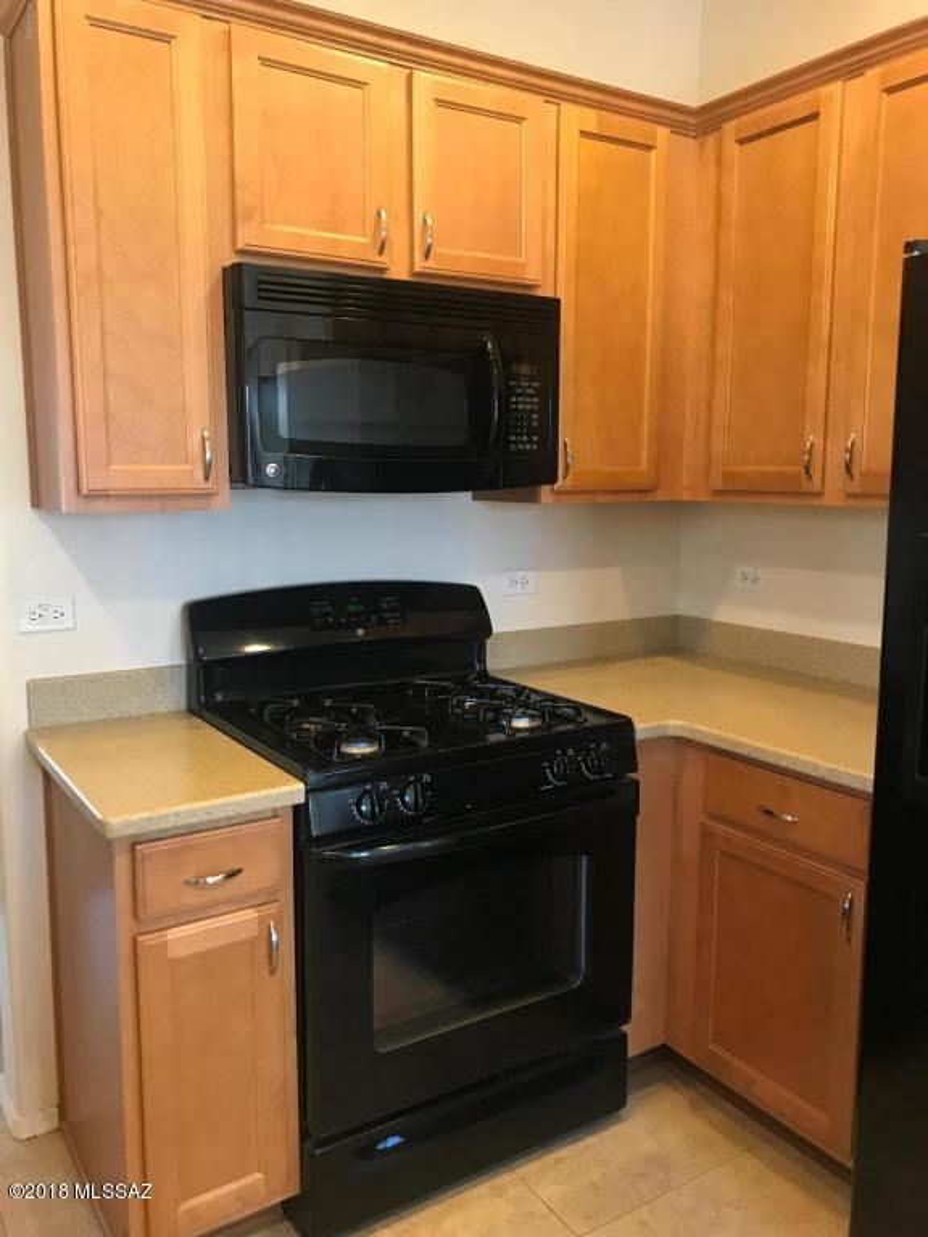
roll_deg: -0.1
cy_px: 618
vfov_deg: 63.4
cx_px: 464
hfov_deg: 49.7
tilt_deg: -7.2
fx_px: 1001
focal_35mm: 28
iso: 64
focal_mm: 3.99
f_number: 1.8
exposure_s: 1/15
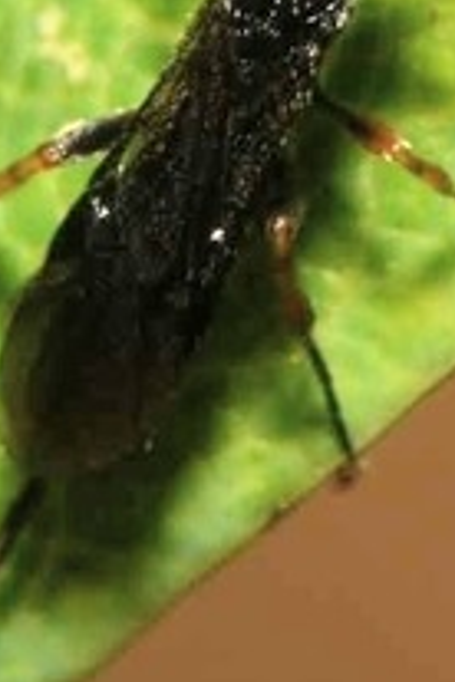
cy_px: -63
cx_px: 349
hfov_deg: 2.8
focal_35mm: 487
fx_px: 9223
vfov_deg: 4.2
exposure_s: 1/60
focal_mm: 105
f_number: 32
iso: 250
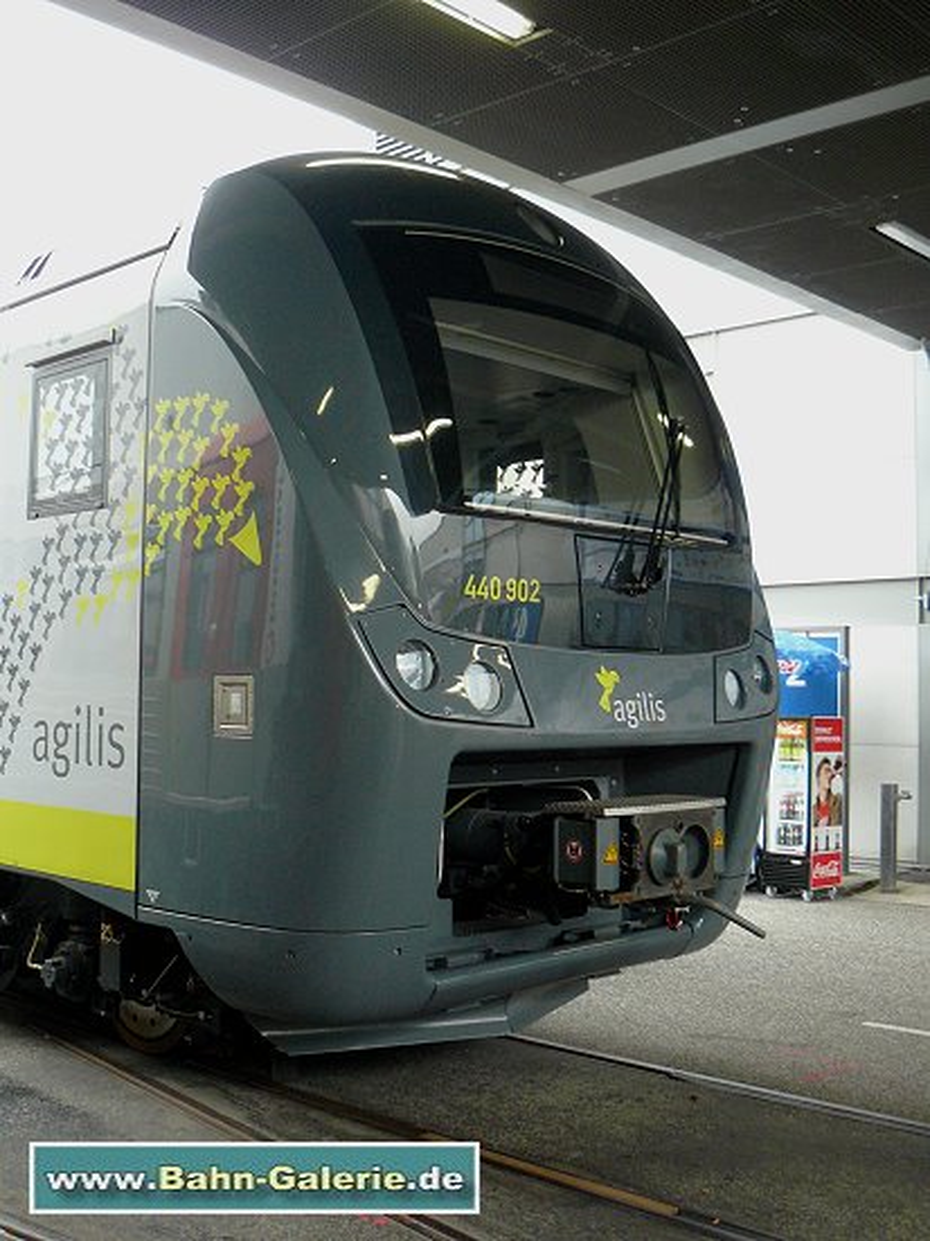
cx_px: 465
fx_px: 1290
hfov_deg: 39.6
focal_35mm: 36
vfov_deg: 51.4
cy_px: 620
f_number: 2.8
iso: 200
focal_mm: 6
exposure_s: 1/25
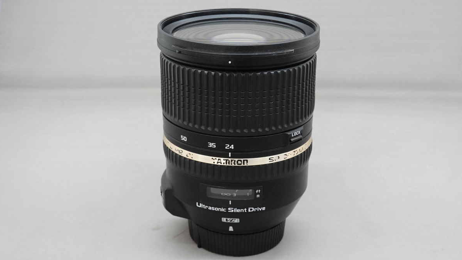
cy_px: 124
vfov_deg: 21.1
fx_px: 698
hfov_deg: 36.6
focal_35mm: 57
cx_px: 231
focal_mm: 19.84
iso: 2000
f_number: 6.3
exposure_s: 1/60
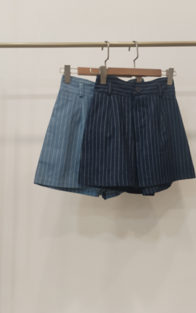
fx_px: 273
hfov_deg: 39.3
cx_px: 115
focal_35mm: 32
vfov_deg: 59.6
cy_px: 158
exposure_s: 1/60
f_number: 1.8
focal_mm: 4.75
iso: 372
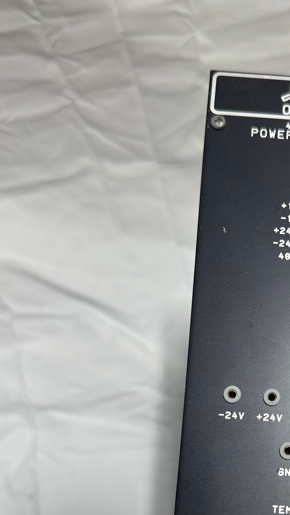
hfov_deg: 25.8
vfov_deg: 45.1
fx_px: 601
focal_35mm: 44
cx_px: 288
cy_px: 372
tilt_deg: -67.9
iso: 64
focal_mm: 6.86
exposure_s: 1/129
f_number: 1.78
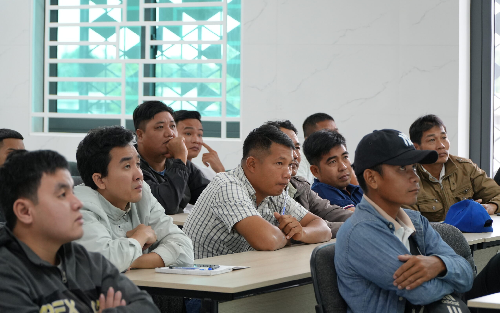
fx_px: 1594
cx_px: 251
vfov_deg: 11.2
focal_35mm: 117
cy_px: 147
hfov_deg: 17.8
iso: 800
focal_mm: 76
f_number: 4
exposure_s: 1/160
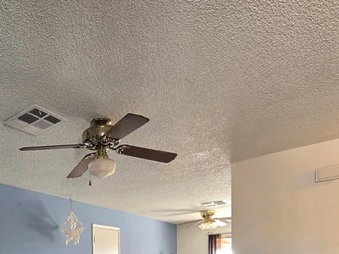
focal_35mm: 31
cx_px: 62
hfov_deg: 53.9
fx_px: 304
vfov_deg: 37.6
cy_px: 283
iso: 250
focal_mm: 2.2
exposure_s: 1/60
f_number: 2.2
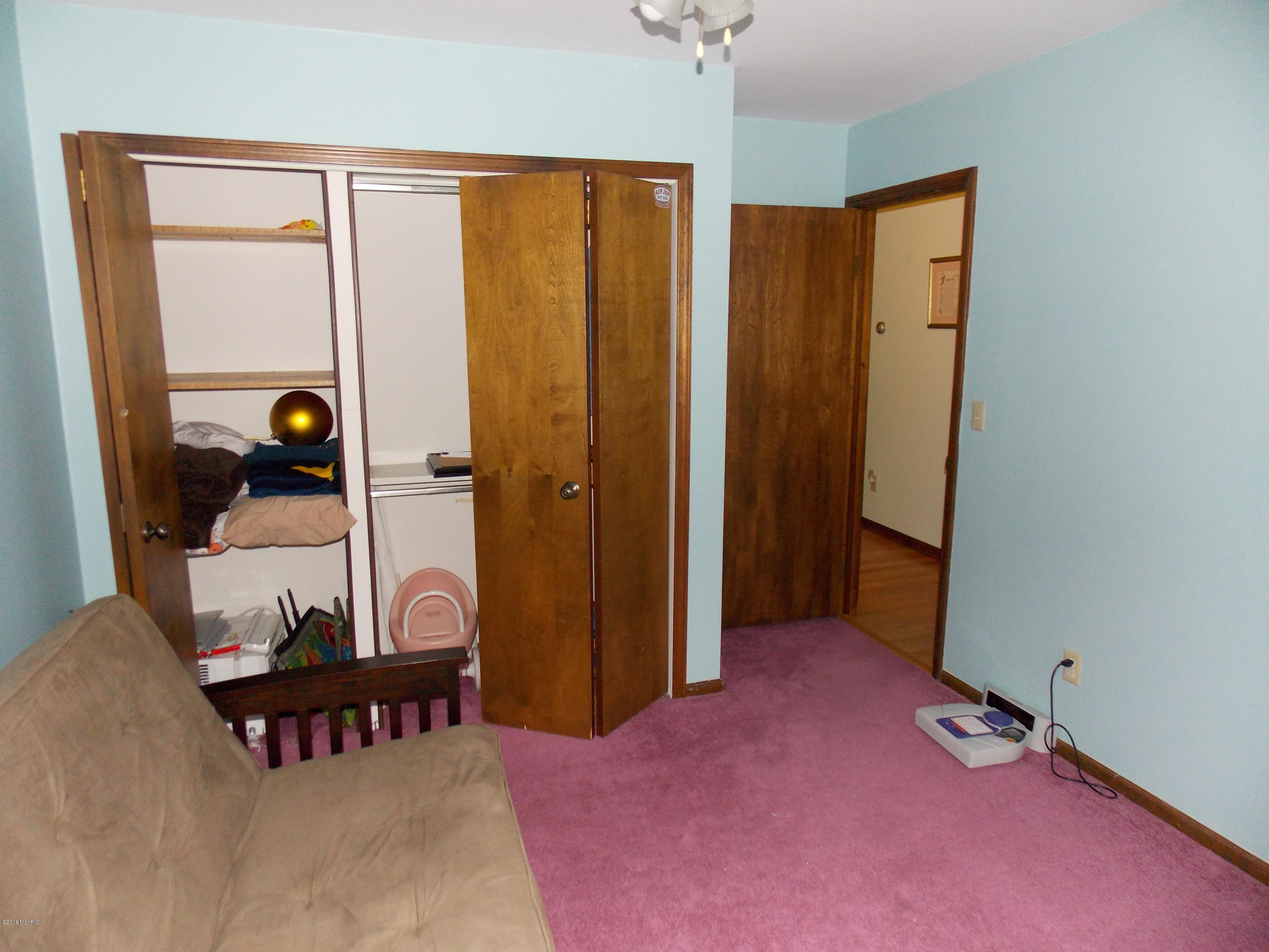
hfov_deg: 73.9
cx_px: 634
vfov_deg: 58.9
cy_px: 476
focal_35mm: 23
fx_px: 843
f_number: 3.1
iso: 200
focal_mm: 4
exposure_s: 1/30
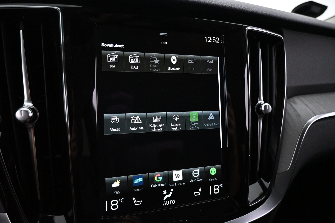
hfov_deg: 73.7
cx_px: 168
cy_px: 112
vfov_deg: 53.1
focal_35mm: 24
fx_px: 223
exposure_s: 1/60
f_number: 3.5
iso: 4500
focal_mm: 16
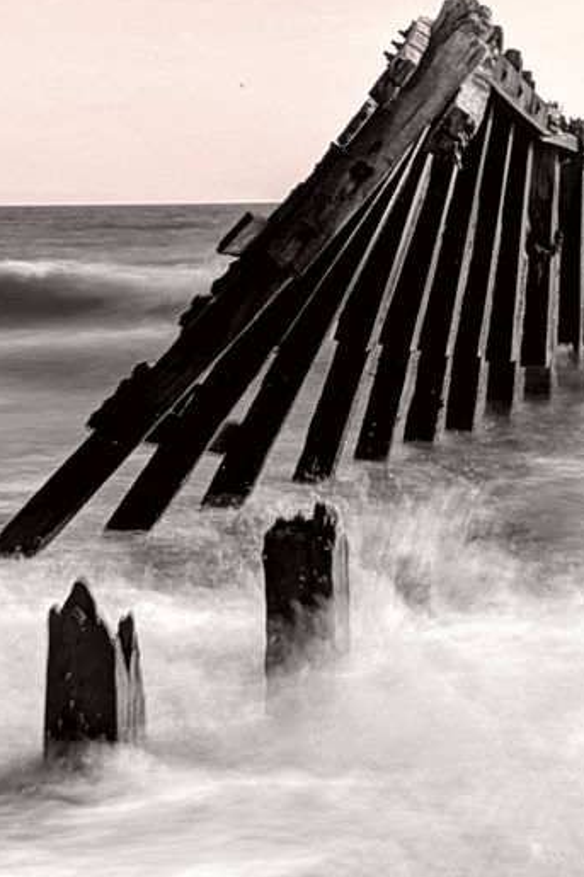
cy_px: 556
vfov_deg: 17.2
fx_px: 2897
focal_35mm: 119
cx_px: -19
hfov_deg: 11.4
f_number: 1.68
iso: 24
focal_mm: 6.9
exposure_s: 1/1112
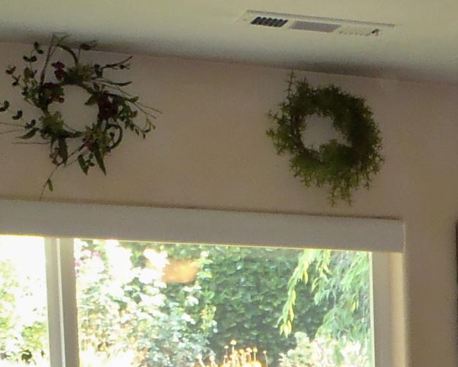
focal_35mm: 117
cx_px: 679
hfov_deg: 15.2
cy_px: 607
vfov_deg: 12.3
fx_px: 1586
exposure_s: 1/30
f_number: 3.9
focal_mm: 5
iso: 160
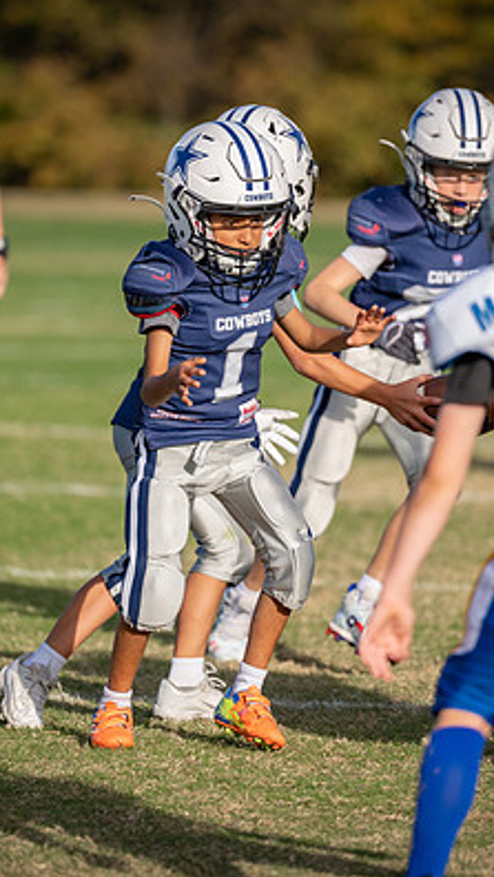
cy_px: 393
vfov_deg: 6.0
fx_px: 8330
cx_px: 215
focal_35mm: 358
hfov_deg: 3.4
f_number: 2.8
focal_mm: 200
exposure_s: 1/2000
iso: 100
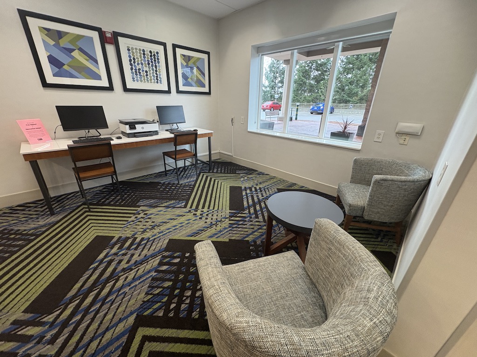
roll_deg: -1.0
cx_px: 238
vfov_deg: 85.7
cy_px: 178
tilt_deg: -22.3
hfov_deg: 102.1
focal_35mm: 14
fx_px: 193
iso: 250
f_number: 2.2
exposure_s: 1/60
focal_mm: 2.22
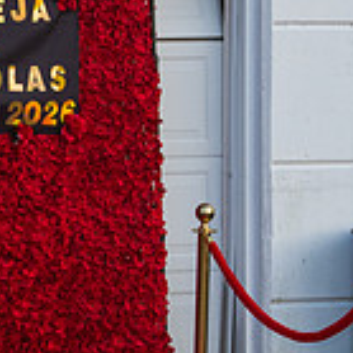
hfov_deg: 8.5
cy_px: 184
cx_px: -51
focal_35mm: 205
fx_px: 2365
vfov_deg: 8.5
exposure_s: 1/125
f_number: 6.3
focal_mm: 56
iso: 800
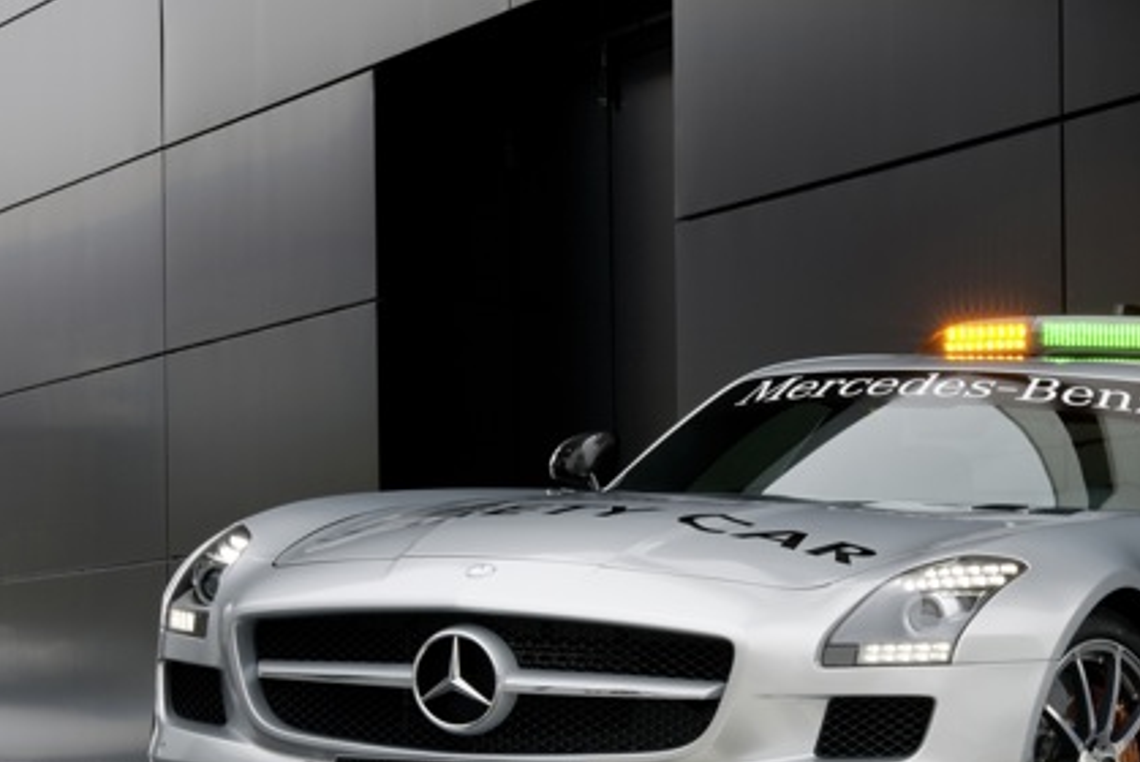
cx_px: 814
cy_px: 542
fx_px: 5387
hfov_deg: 12.1
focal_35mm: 170
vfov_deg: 8.1
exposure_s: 1/6
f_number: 20
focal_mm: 110
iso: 100
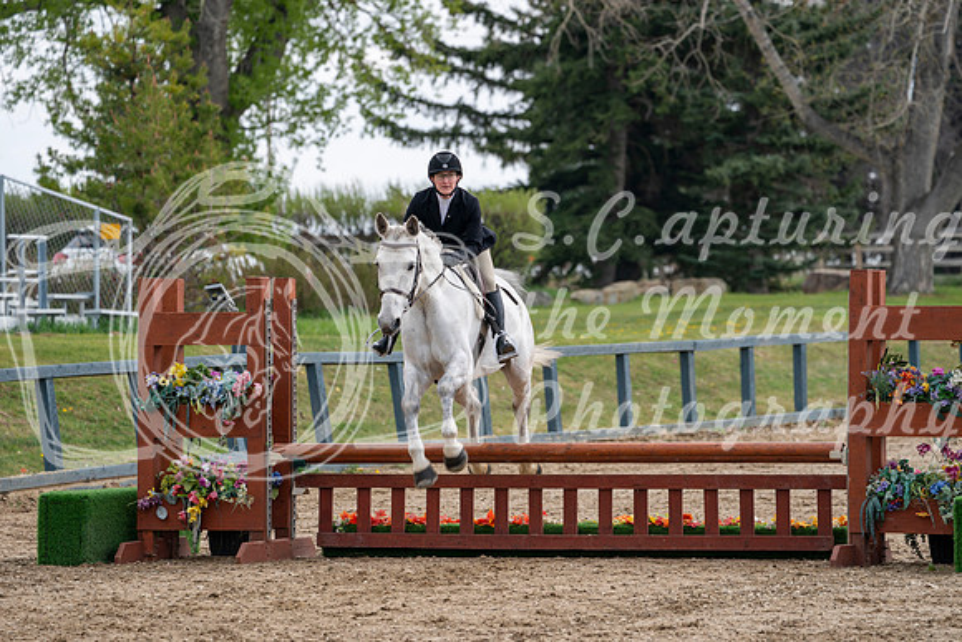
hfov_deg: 8.6
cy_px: 321
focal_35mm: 238
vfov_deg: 5.8
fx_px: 6361
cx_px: 481
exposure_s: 1/250
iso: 100
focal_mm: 238
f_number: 5.6
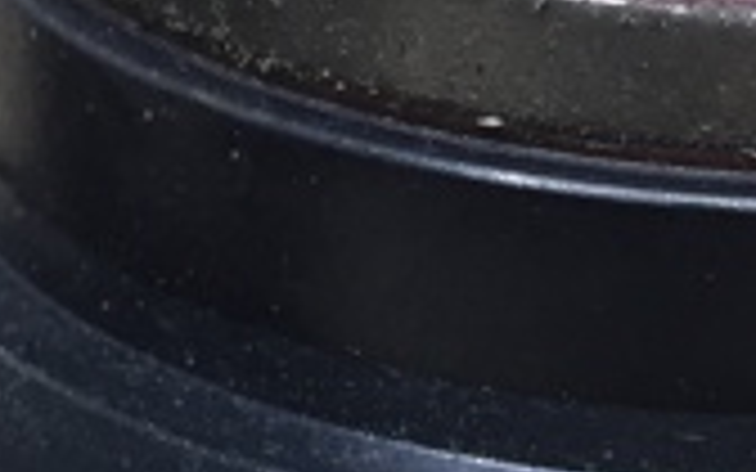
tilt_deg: -40.9
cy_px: 1061
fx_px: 2411
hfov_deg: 17.8
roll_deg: -1.5
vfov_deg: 10.0
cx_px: 468
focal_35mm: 117
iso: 125
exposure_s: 1/33
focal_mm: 4.15
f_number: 2.2
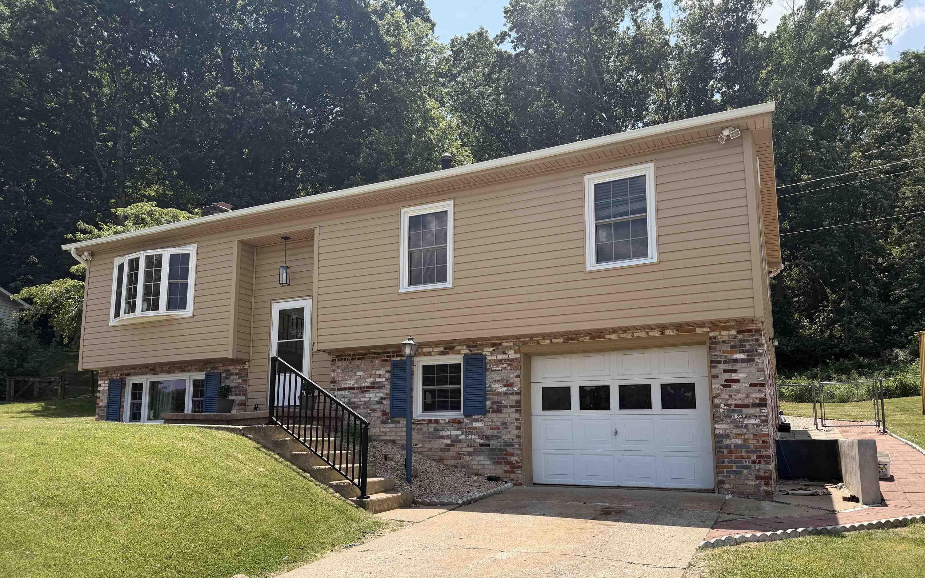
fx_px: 655
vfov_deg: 47.4
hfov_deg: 70.4
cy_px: 343
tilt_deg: +8.4
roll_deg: +0.3
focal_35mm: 26
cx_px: 472
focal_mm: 6.76
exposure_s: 1/3425
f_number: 1.78
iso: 80
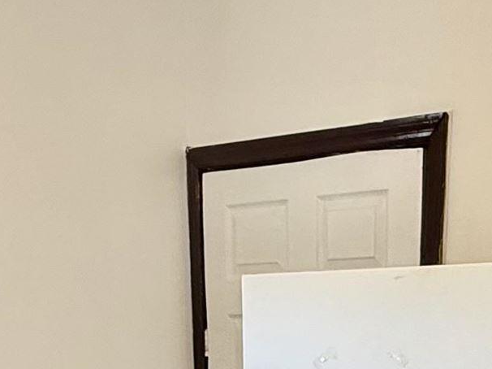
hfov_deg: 27.3
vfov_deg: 17.1
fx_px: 1009
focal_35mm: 71
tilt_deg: -17.1
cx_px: 309
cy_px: 662
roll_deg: -0.4
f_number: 2.2
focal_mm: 2.22
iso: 250
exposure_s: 1/60
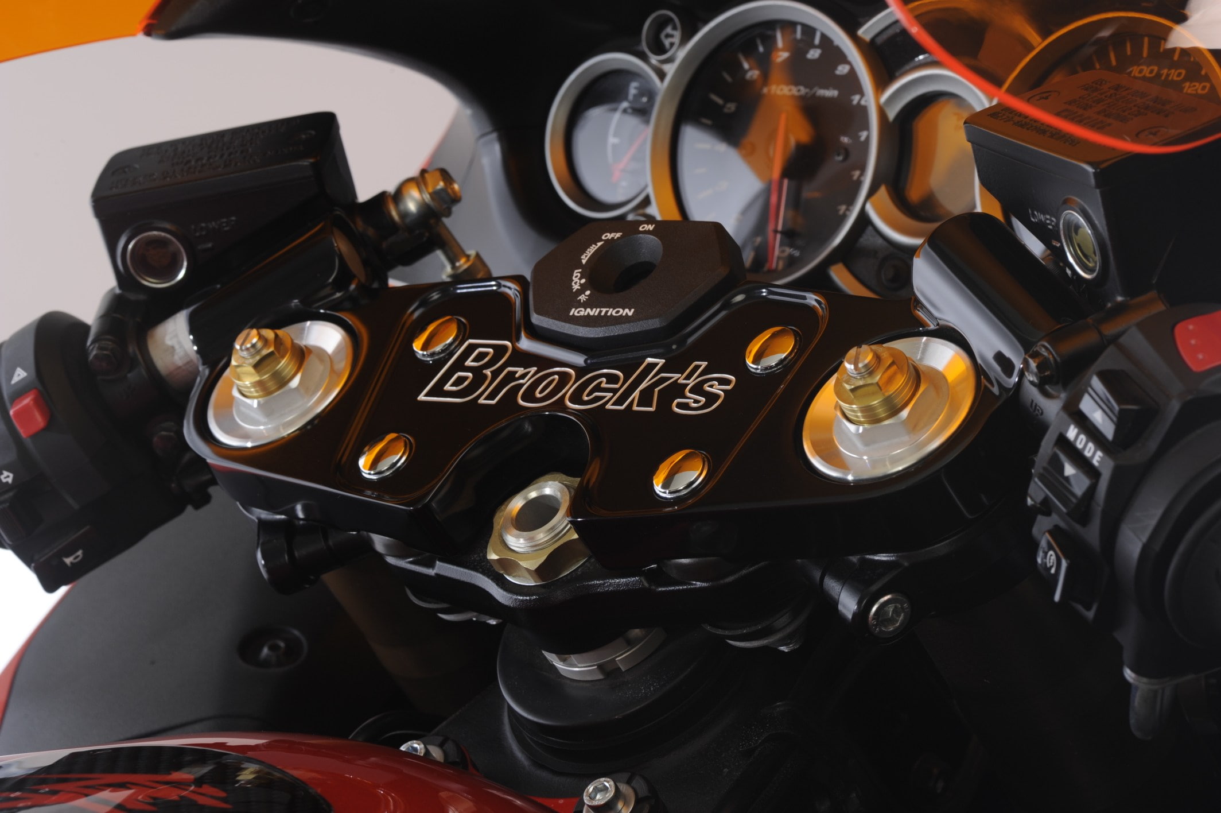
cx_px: 610
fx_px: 3559
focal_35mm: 105
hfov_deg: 19.5
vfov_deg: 13.0
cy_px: 406
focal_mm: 105
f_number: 14
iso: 200
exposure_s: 1/125
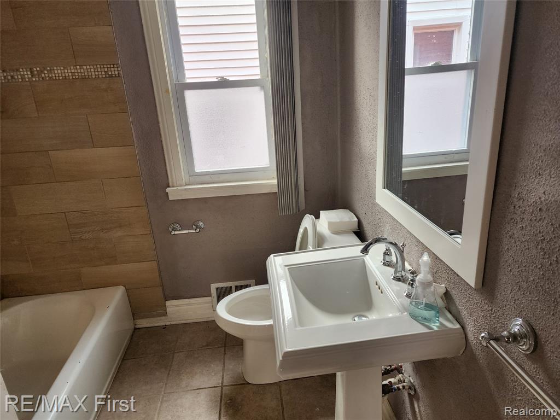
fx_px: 372
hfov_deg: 73.9
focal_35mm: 23
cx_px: 280
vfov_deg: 58.9
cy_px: 210
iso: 160
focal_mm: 6.4
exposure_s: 1/120
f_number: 1.8
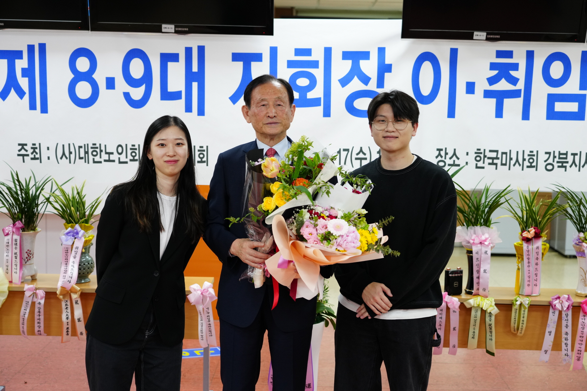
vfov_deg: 24.2
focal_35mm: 56
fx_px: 913
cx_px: 294
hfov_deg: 35.6
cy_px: 196
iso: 1600
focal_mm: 56
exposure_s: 1/160
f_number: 4
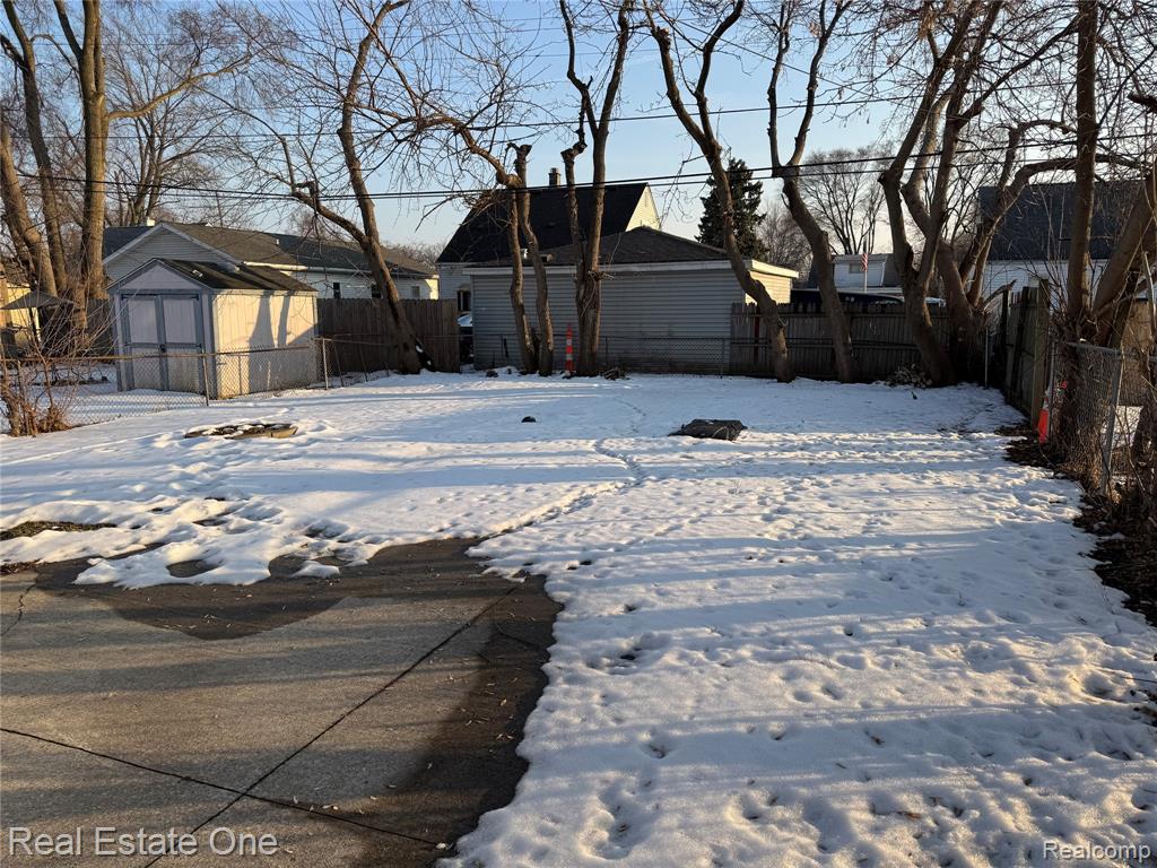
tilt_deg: -9.8
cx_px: 578
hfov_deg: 71.6
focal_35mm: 24
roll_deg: +0.0
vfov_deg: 56.8
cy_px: 434
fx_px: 802
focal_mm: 6.76
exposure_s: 1/2710
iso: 80
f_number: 1.78
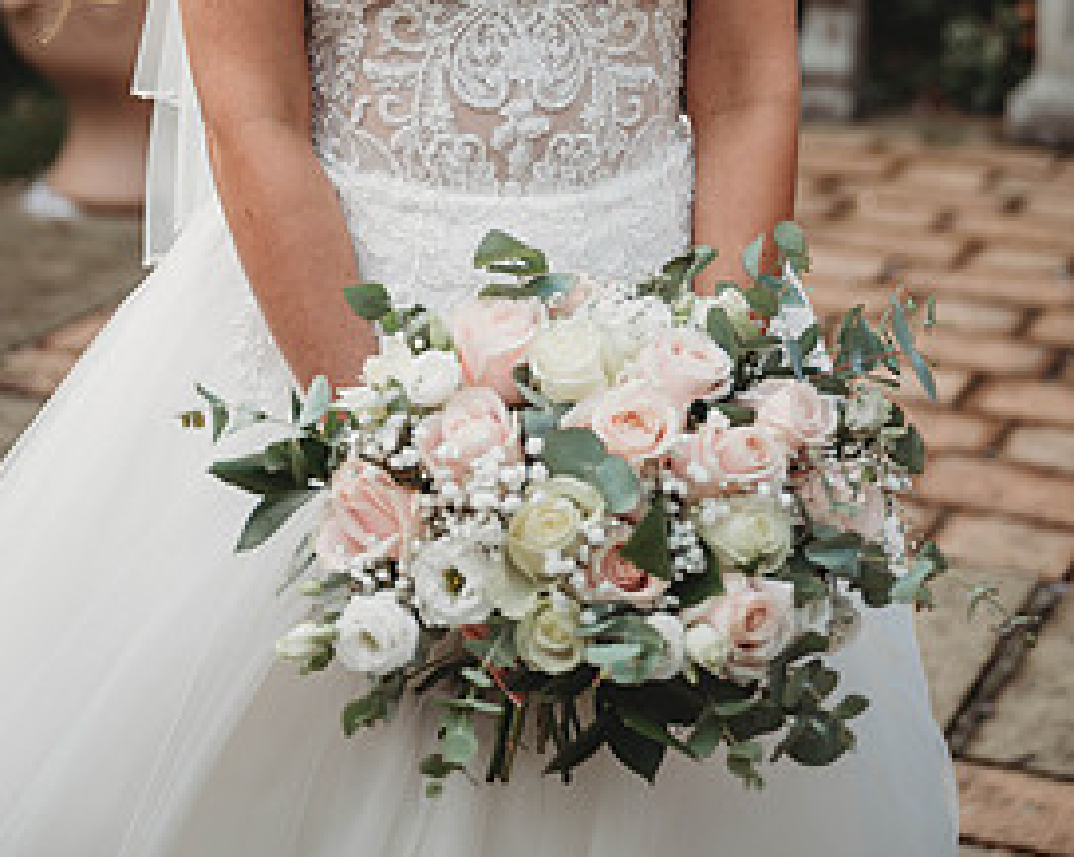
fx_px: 2762
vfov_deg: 17.3
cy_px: 28
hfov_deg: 22.0
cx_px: 551
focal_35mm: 87
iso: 100
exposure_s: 1/800
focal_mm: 56
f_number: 2.8
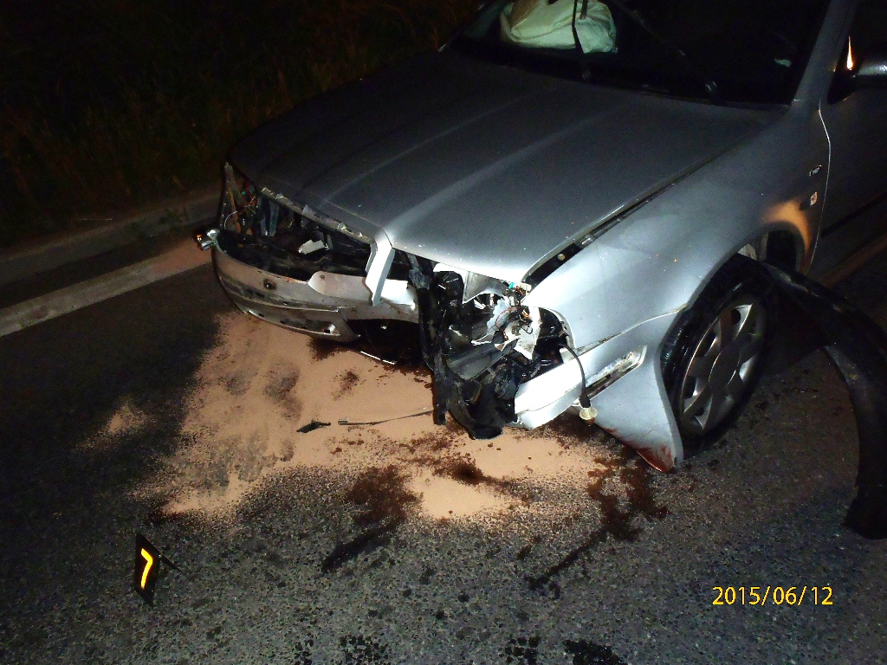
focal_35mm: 30
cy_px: 332
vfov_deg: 46.8
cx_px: 444
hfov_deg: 60.0
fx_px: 769
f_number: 4.1
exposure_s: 1/30
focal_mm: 5.4
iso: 200
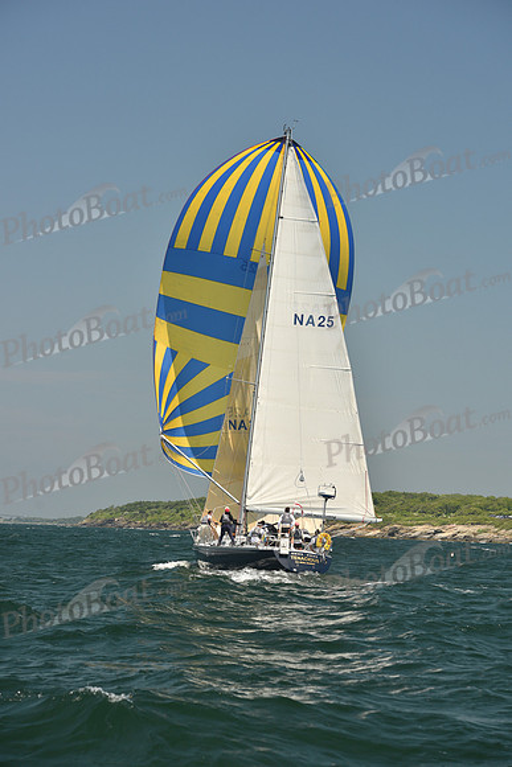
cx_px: 256
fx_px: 2025
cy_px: 384
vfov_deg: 21.5
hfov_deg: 14.4
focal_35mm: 95
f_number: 5.6
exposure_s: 1/640
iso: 250
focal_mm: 95
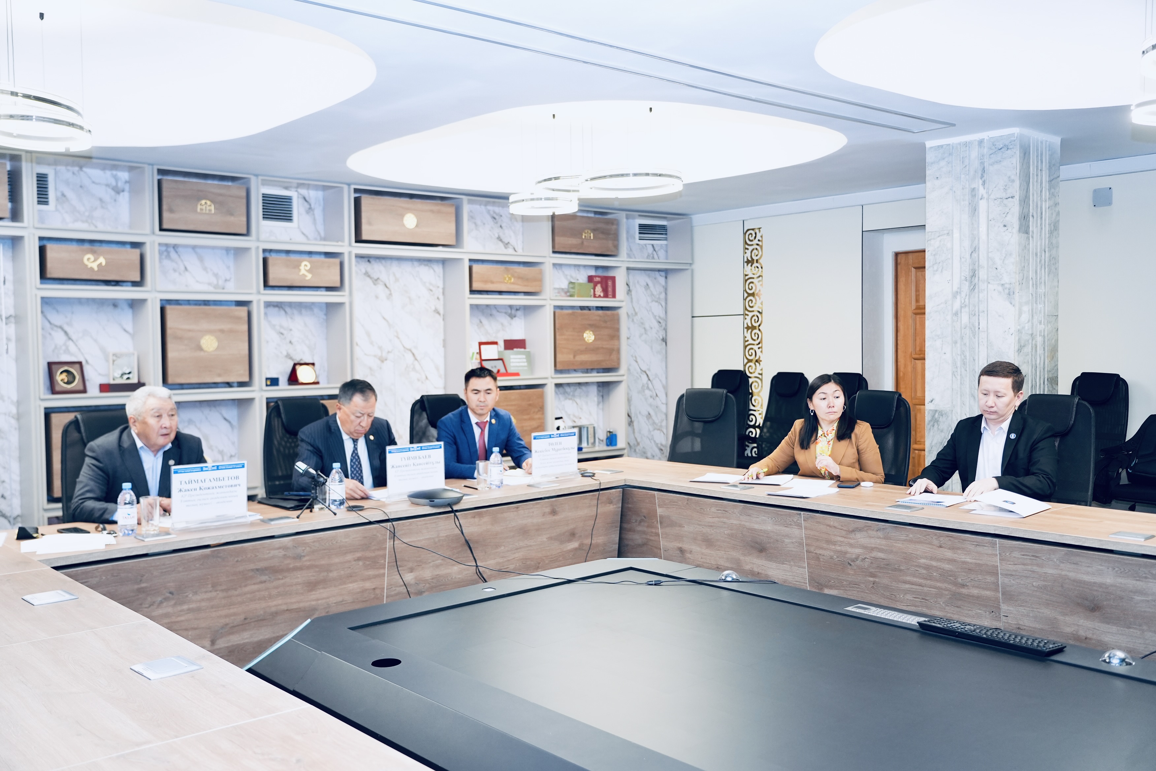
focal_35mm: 32
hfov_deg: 58.7
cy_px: 386
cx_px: 578
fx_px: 1027
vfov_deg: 41.1
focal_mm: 32
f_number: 2.8
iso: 1250
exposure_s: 1/125
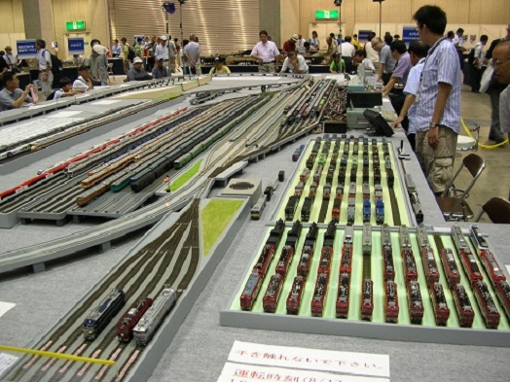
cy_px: 191
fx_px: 516
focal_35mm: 35
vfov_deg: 40.7
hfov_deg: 52.6
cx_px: 255
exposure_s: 1/14
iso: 50
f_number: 2.8
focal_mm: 5.8
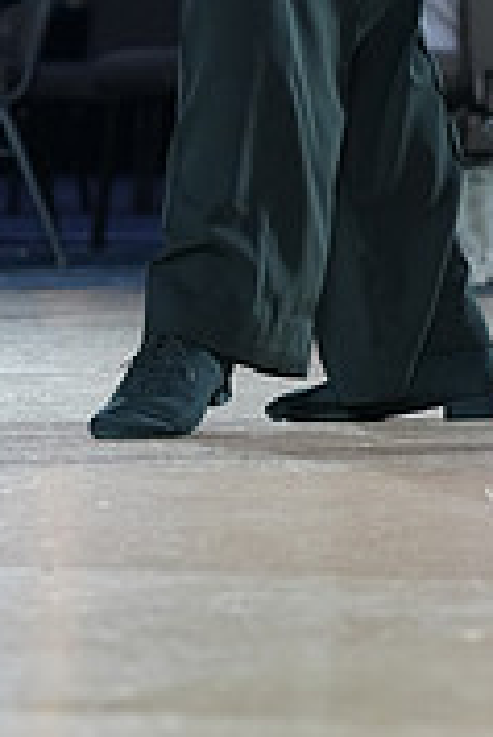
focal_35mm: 358
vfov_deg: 5.7
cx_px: 690
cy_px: -360
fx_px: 7339
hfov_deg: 3.8
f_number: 5
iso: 1250
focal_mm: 110
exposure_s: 1/200
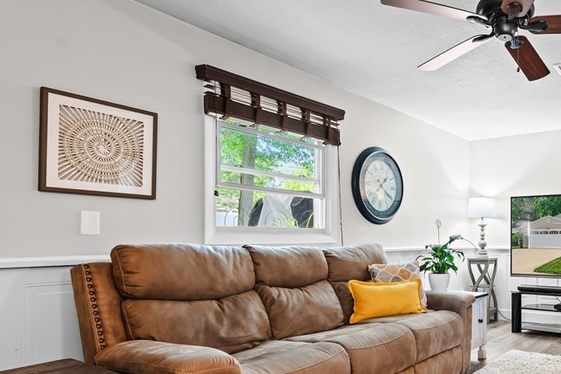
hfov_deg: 60.8
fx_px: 421
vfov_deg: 47.4
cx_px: 463
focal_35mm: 27
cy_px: 240
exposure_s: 1.6
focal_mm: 16
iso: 500
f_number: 8
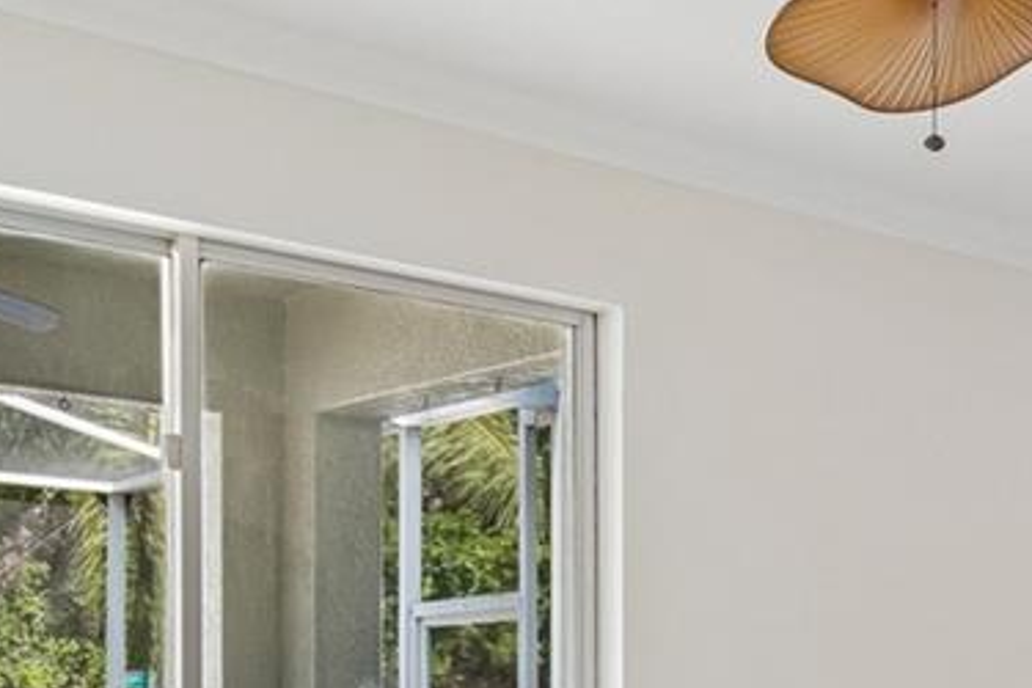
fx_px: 1835
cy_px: 801
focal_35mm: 64
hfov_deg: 27.0
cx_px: 1302
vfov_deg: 20.1
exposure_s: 1/15
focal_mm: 10
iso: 100
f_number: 7.1
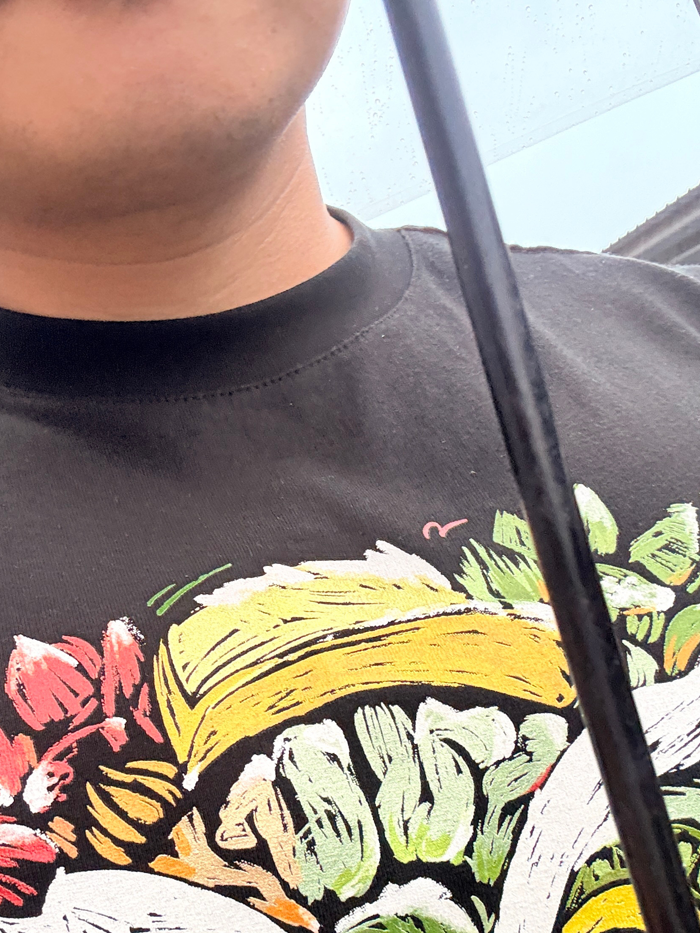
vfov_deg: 44.1
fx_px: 1132
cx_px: 318
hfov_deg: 34.3
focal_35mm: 42
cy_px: 632
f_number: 1.9
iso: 100
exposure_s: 1/60
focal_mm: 2.69
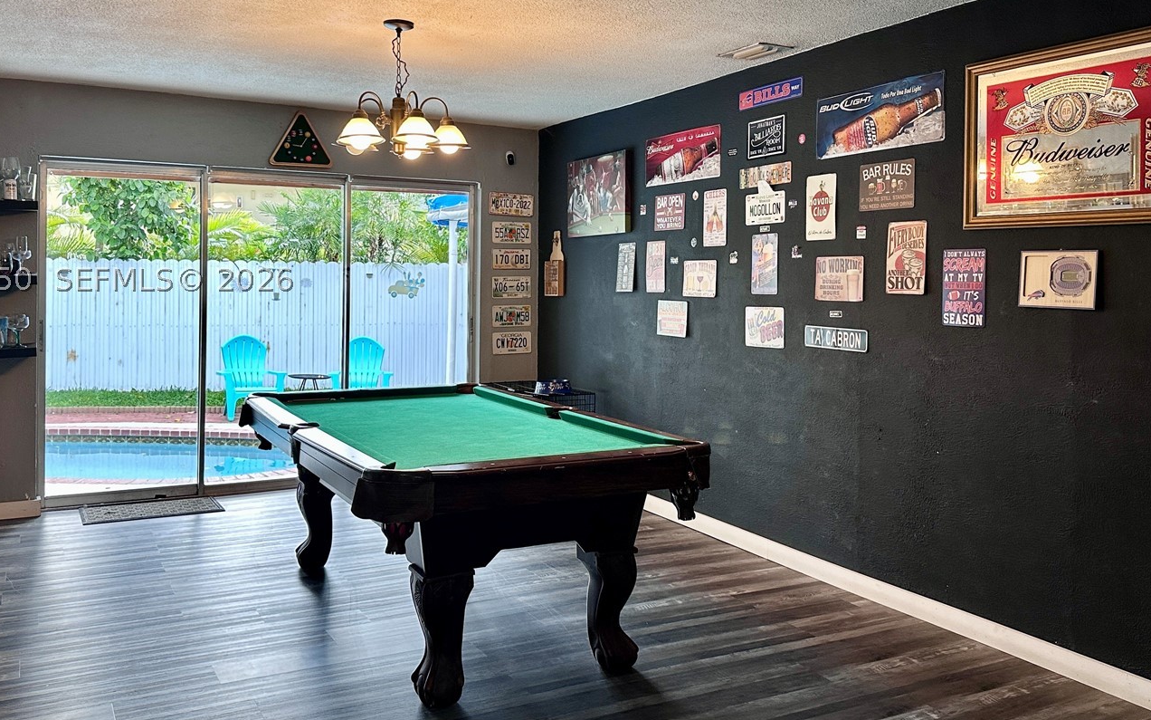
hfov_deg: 59.7
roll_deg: -0.5
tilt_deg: -0.2
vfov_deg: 39.2
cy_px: 279
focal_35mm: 32
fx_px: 1004
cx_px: 570
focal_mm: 6.86
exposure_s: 1/60
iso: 160
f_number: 1.78
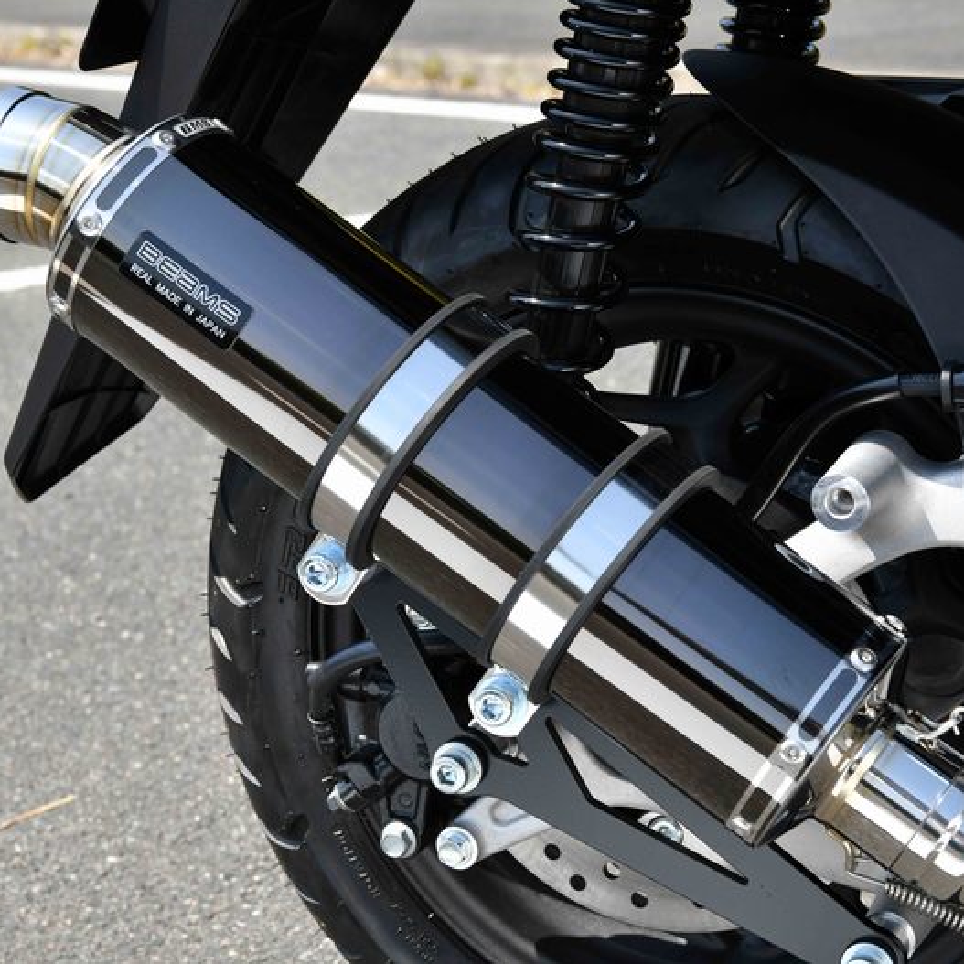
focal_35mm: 80
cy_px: 478
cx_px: 629
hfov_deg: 21.6
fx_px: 2521
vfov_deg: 21.7
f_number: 13
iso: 1000
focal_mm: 62
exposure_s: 1/1000
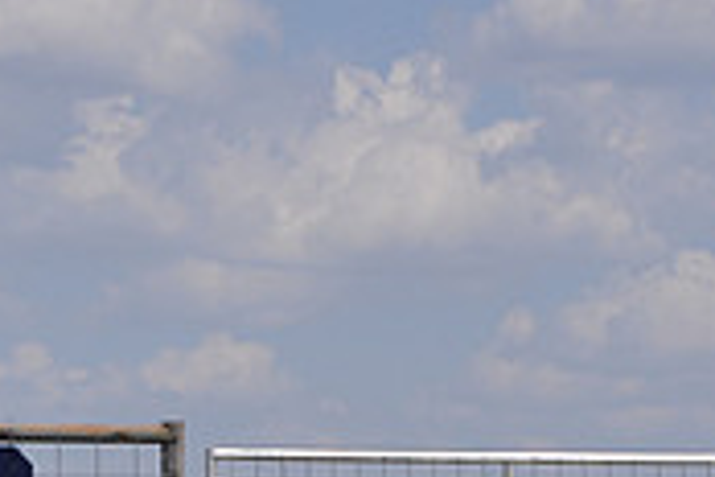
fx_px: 6931
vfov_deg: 3.9
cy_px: 755
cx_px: 522
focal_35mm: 349
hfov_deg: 5.9
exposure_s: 1/250
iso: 200
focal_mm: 70
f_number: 8
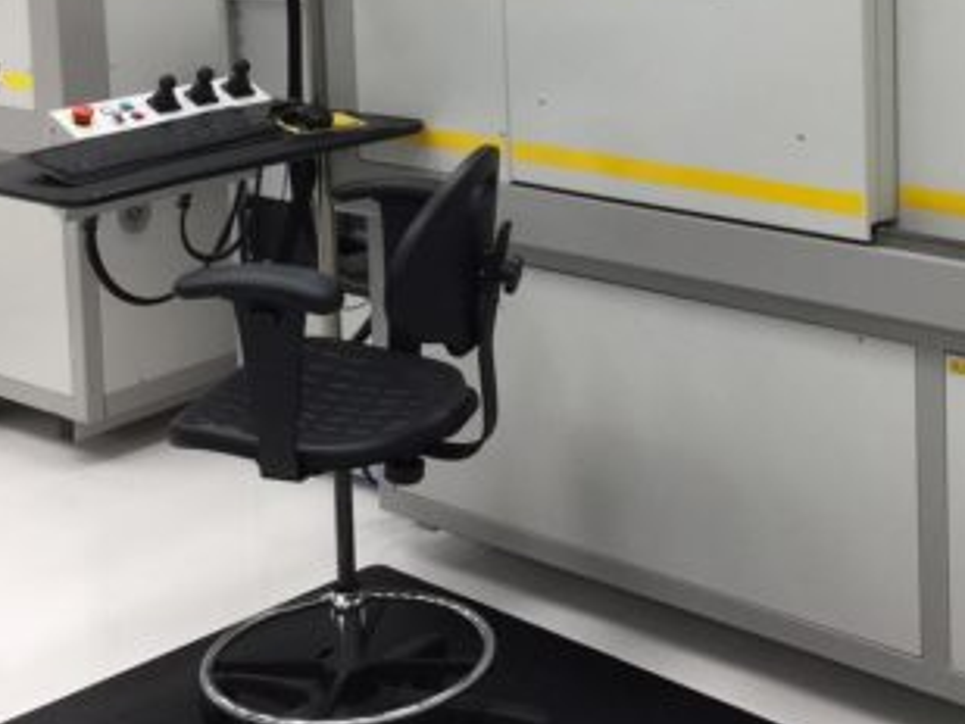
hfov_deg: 26.9
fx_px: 2008
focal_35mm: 72
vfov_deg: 19.7
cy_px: -41
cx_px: 634
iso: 32
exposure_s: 1/40
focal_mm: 4.15
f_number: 2.2
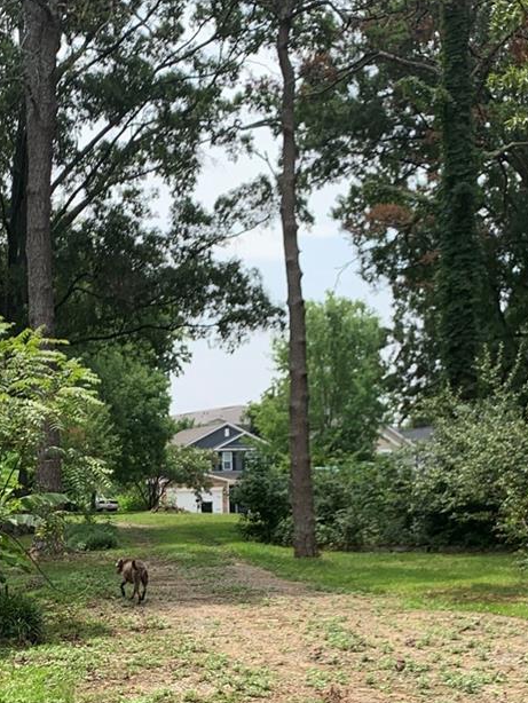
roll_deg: +0.4
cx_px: 123
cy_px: 561
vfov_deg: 29.2
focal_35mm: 65
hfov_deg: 22.4
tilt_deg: +1.4
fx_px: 1321
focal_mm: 4.25
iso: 25
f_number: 1.8
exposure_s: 1/1021
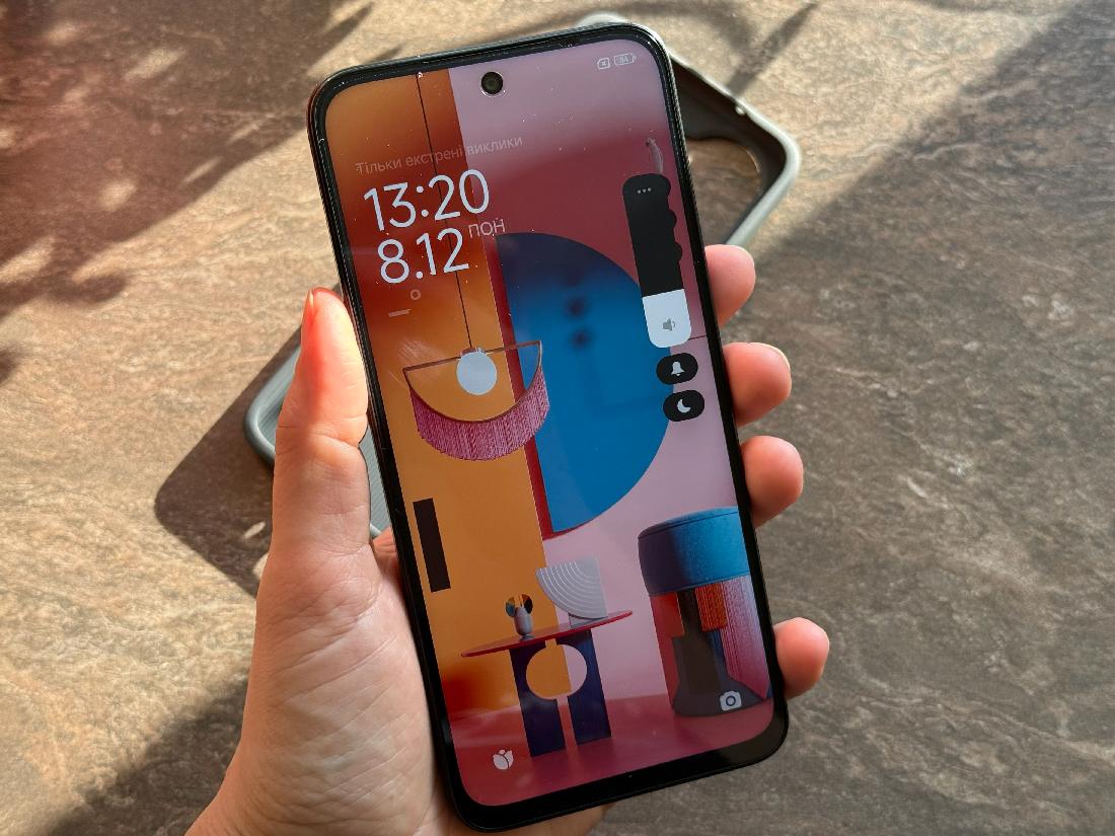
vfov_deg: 30.3
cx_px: 558
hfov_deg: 39.7
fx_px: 1546
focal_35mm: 48
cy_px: 418
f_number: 1.78
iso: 64
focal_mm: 6.76
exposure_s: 1/275
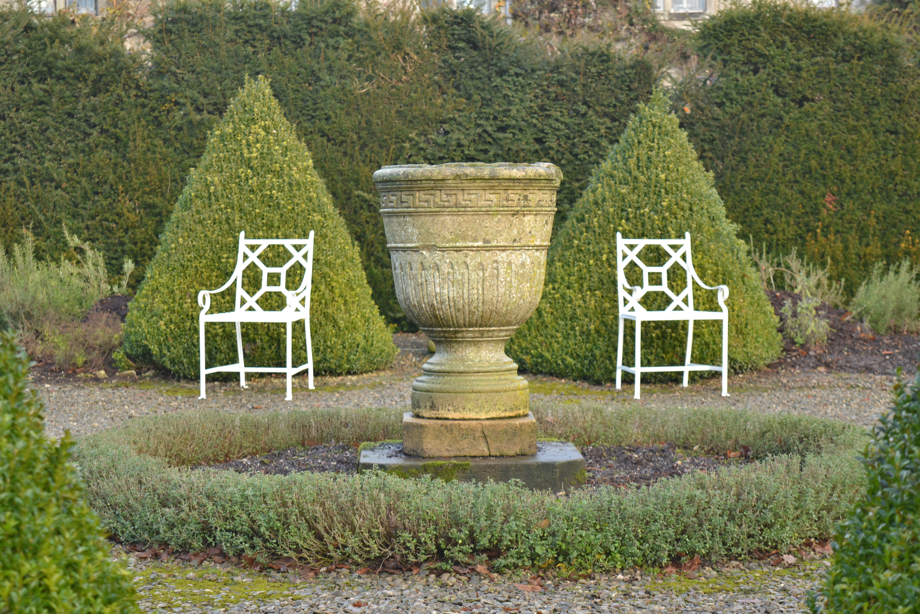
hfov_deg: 24.6
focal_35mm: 82
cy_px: 307
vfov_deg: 16.6
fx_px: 2108
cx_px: 460
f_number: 5.6
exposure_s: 1/125
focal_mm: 55
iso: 400
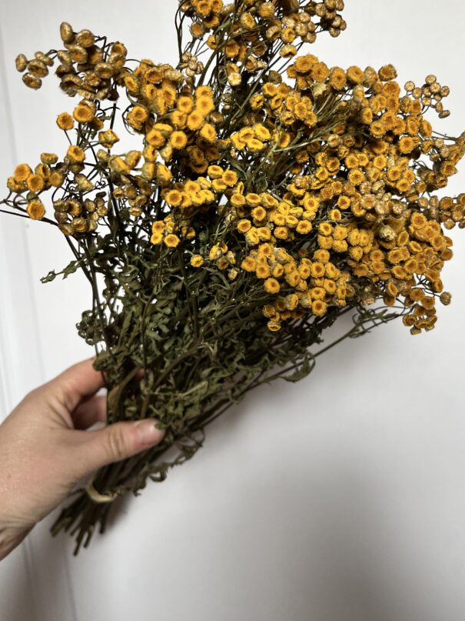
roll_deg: +2.4
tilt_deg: -10.8
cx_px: 289
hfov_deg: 42.6
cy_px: 241
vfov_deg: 54.9
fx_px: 591
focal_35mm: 33
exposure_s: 1/100
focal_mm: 5.1
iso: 100
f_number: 1.6
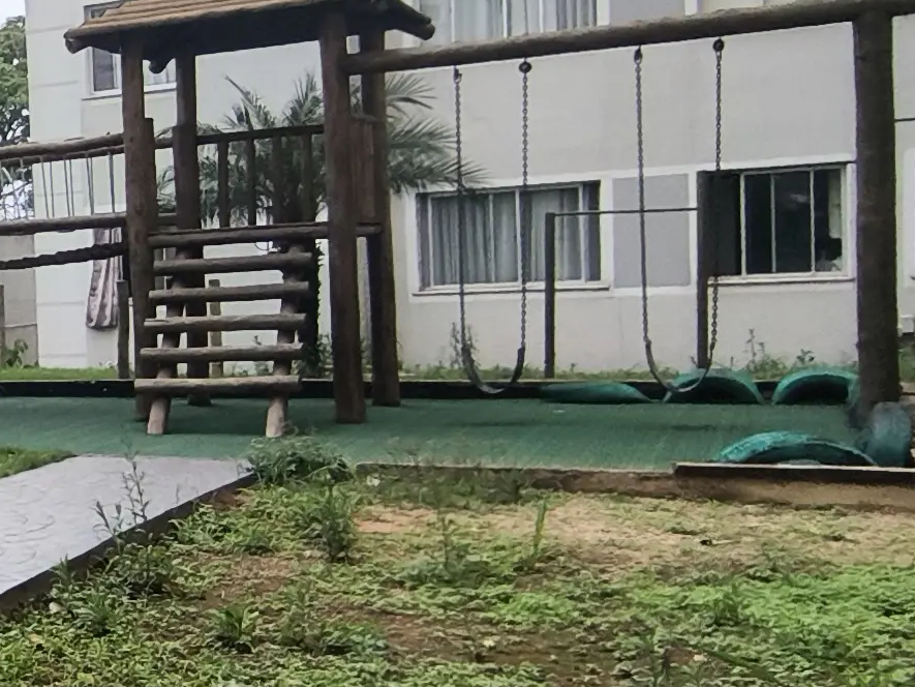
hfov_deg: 23.8
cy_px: 347
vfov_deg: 24.8
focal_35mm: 59
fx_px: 1560
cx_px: -550
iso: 50
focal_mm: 1.65
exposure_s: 1/1058
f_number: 2.2
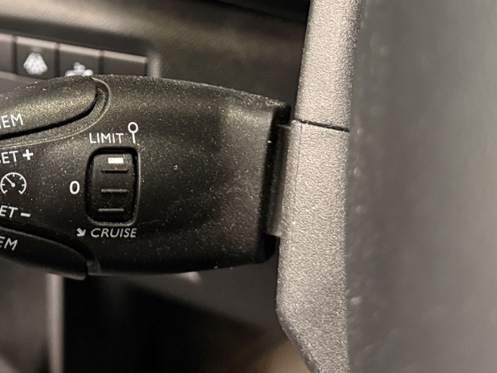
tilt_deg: -22.9
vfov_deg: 22.9
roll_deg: +2.1
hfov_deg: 30.3
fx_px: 891
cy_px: 20
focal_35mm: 62
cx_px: 87
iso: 800
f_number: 1.78
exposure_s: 1/33
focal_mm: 6.76
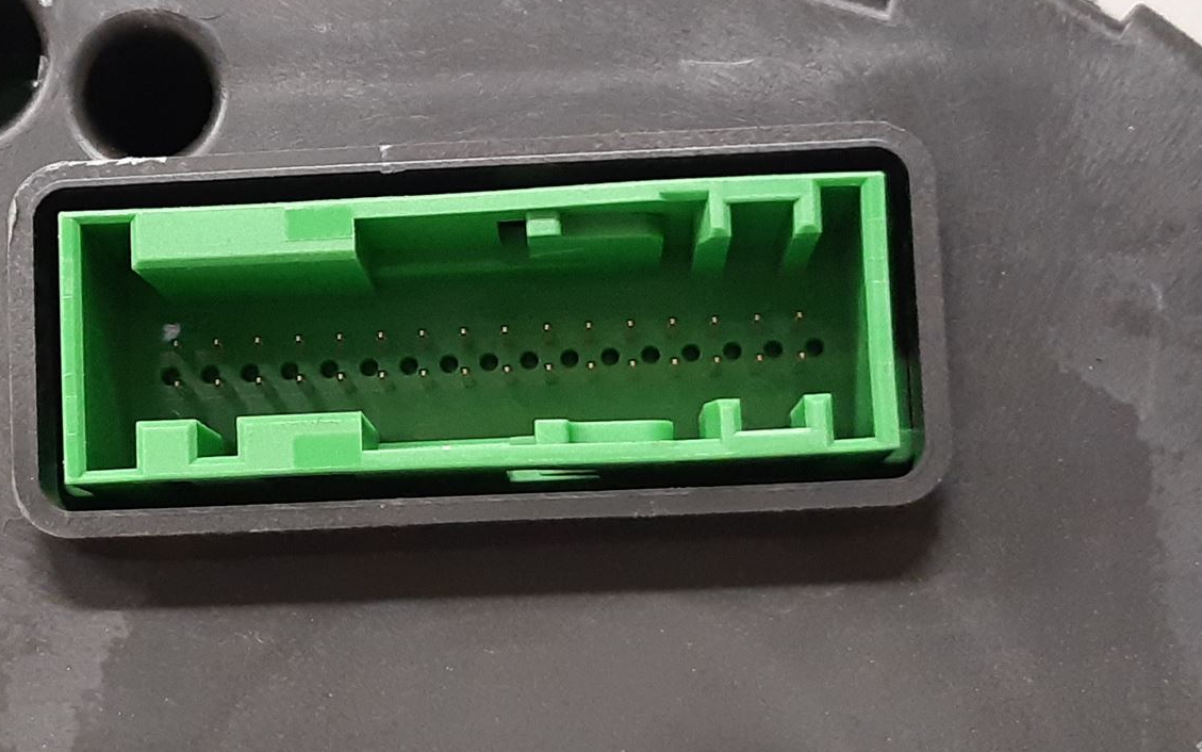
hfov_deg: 39.6
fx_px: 1638
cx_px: 364
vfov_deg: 25.8
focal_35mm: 50
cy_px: 381
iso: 250
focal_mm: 3.93
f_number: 1.7
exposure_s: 1/25
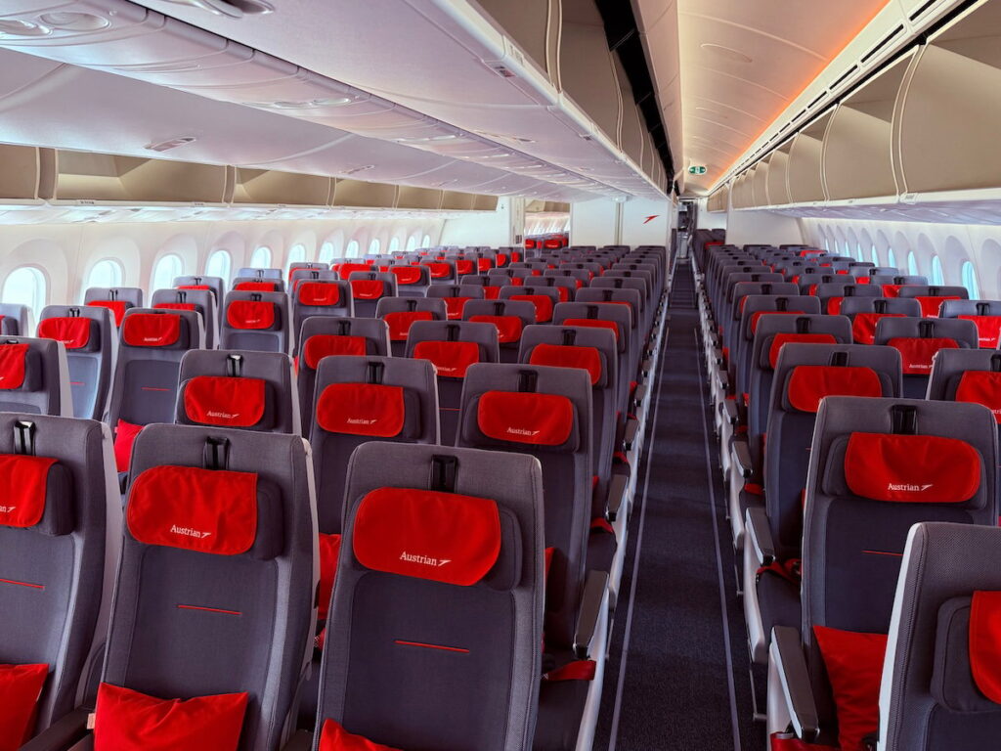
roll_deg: -0.1
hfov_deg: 71.6
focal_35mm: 24
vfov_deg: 56.8
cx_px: 500
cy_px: 376
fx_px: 694
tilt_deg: -11.1
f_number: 1.78
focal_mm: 6.76
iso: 200
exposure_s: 1/67
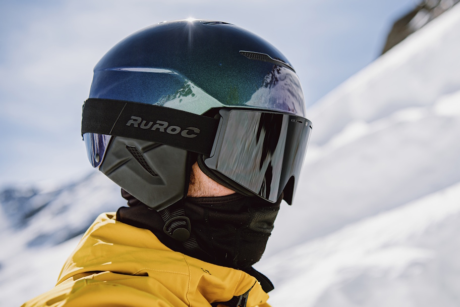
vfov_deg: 28.1
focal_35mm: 48
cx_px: 230
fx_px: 613
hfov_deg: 41.1
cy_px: 154
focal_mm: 48
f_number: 4.5
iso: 125
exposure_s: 1/1600
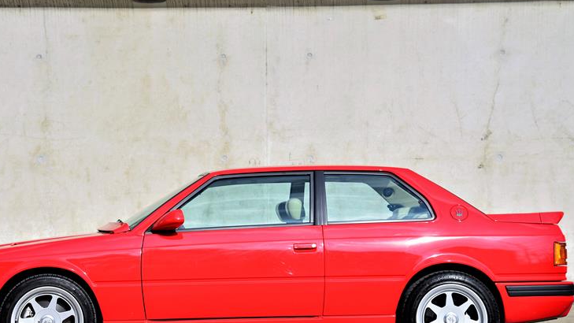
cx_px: 241
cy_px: 192
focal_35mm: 135
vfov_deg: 9.0
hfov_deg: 15.9
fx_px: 2055
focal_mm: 98
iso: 100
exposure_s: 1/200
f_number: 8
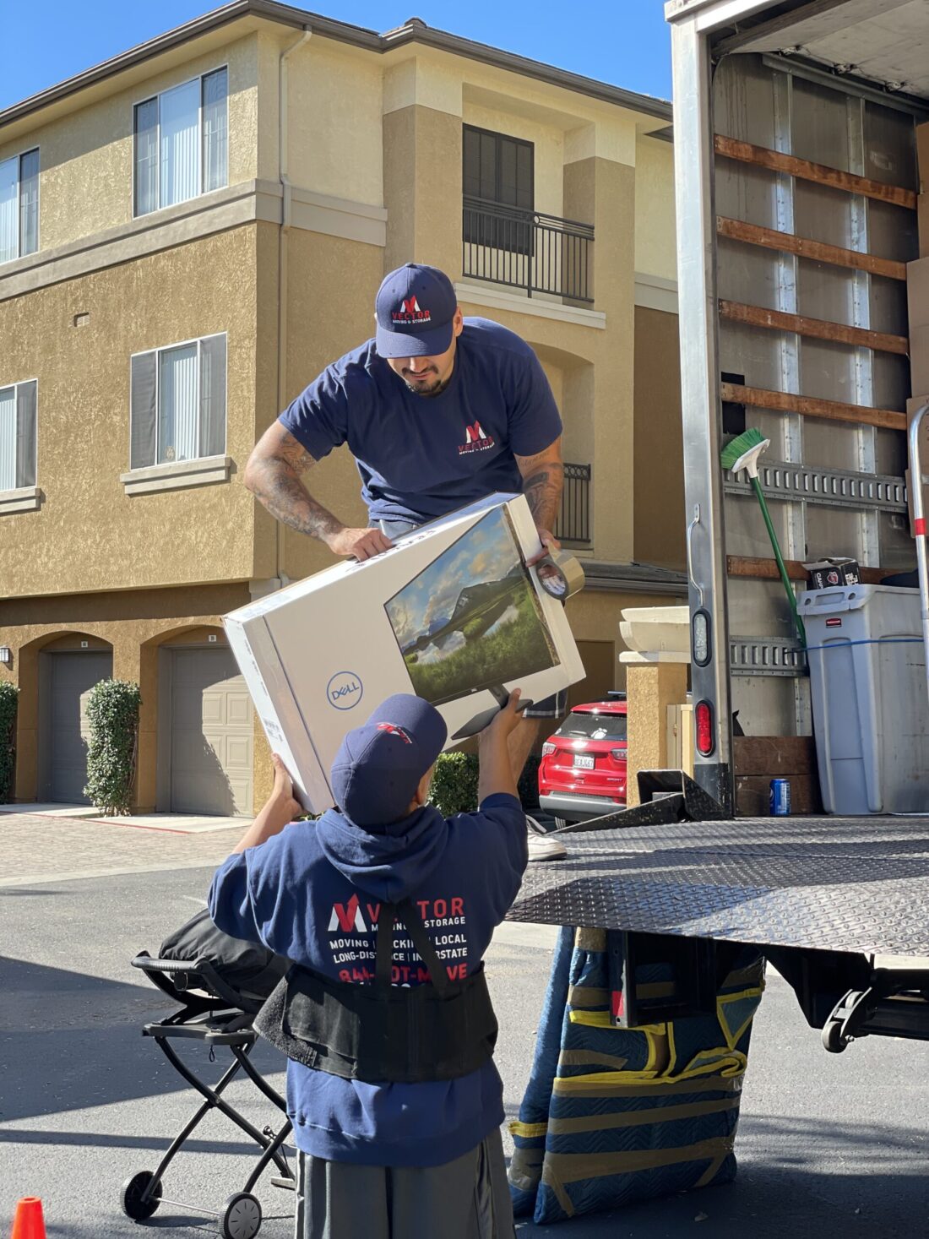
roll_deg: +1.0
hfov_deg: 28.0
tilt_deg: +5.2
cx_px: 464
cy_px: 620
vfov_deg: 36.8
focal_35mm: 52
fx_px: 1861
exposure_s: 1/372
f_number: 2
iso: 25
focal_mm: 6
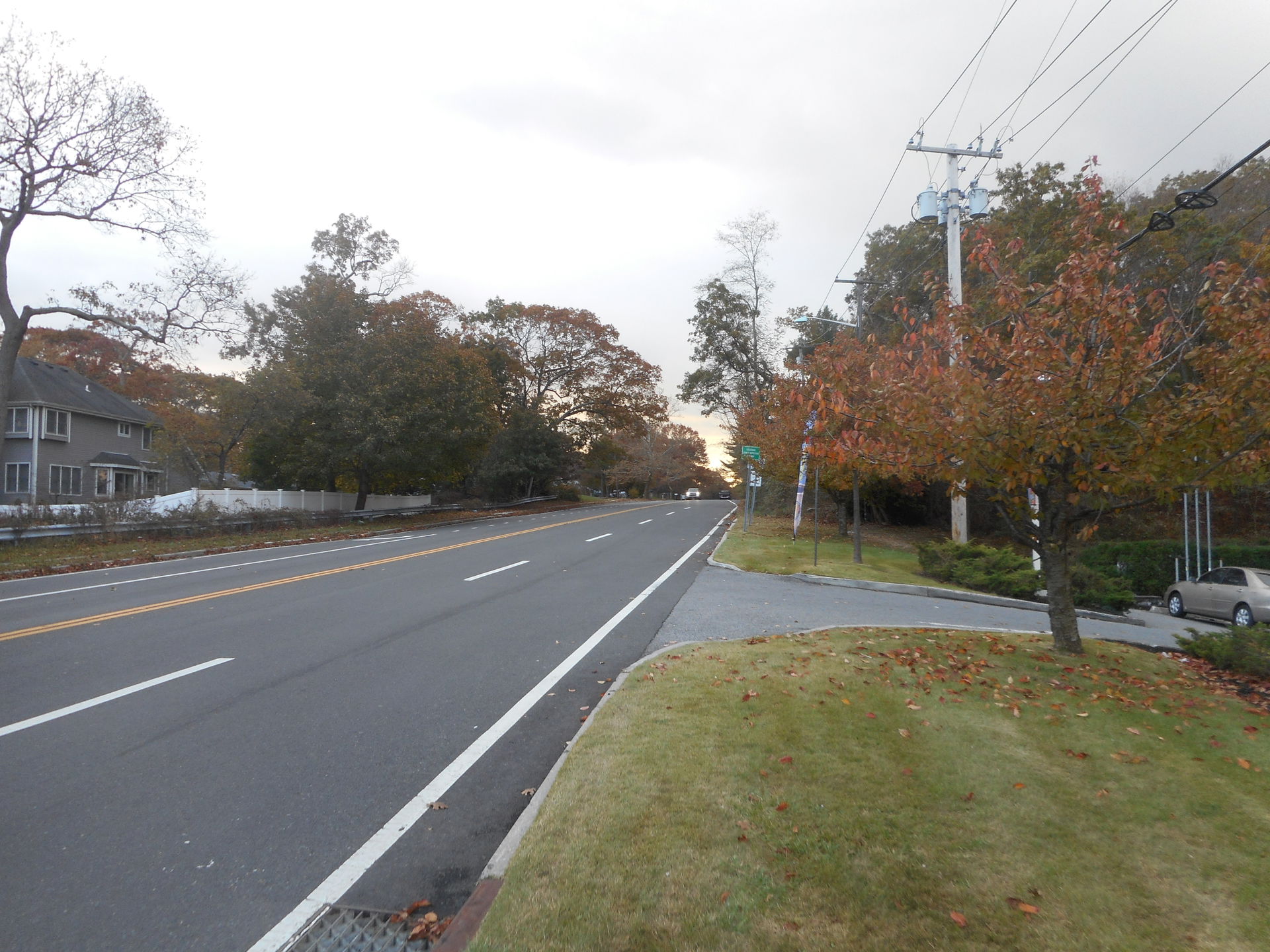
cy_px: 476
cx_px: 635
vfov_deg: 54.9
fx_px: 917
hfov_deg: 69.4
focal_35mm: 25
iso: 80
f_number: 3.7
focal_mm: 4.5
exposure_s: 1/40
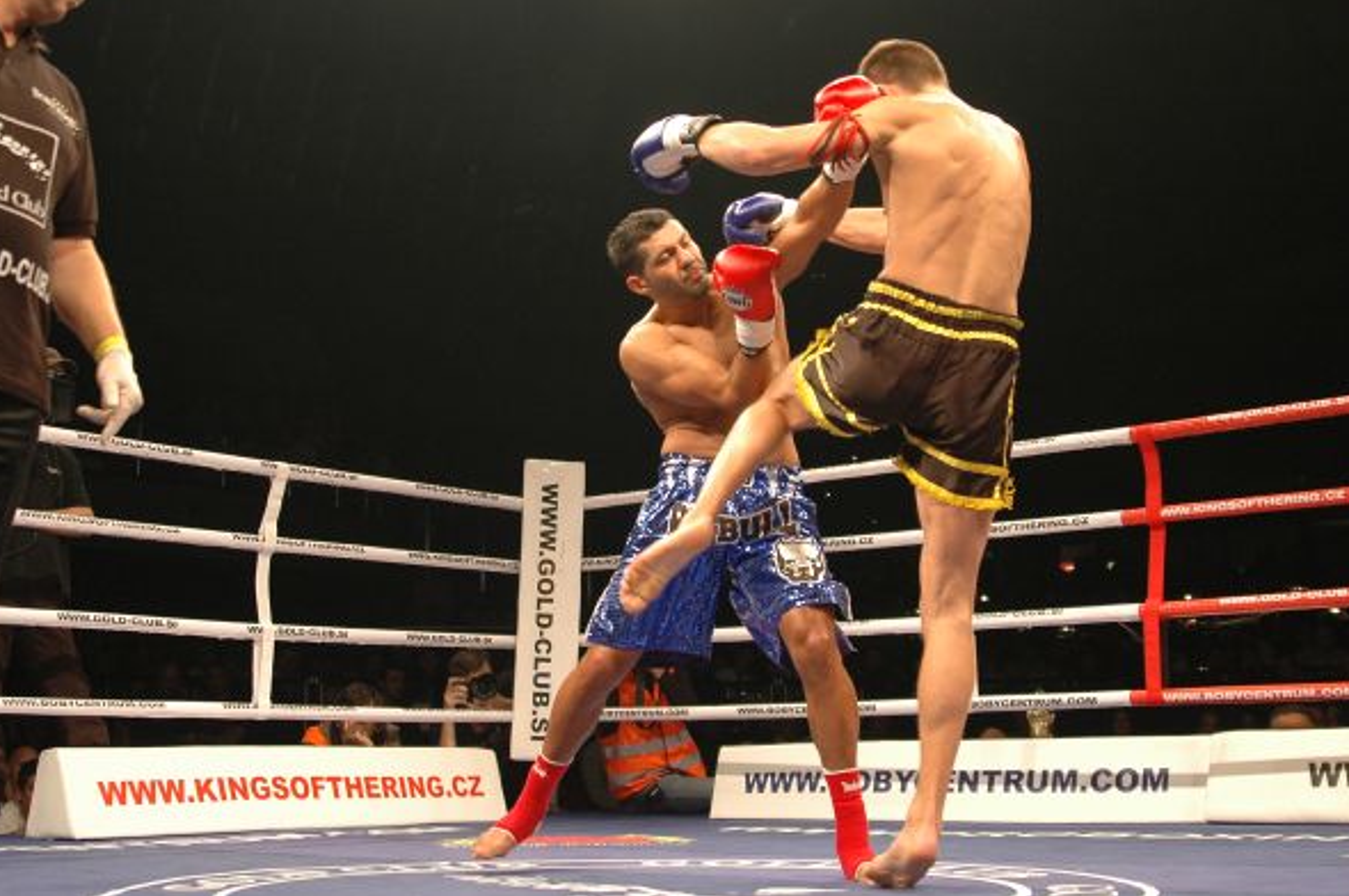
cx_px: 633
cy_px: 421
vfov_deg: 29.8
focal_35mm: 45
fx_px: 1684
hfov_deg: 43.6
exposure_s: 1/400
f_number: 2.8
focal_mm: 28
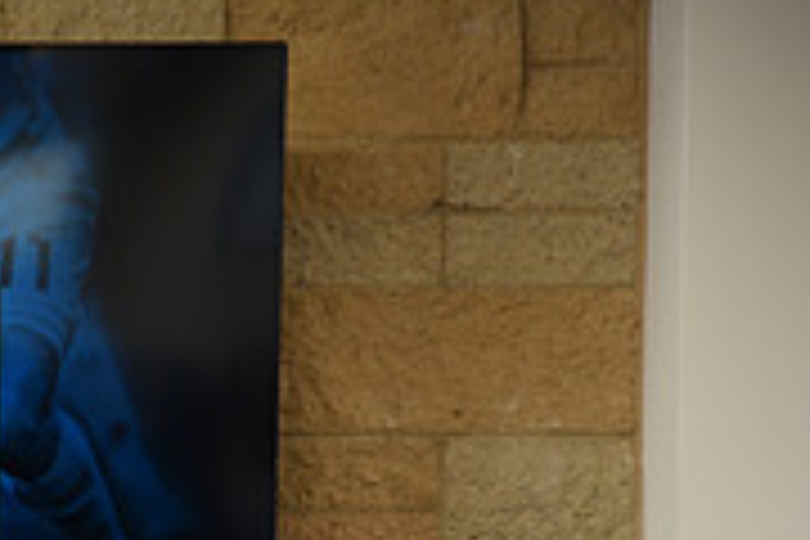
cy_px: 844
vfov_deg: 6.8
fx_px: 4500
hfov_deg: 9.9
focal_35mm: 200
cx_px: -472
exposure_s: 1/60
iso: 400
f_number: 3
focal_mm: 62
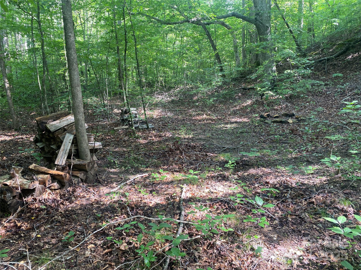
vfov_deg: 53.1
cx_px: 180
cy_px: 135
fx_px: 271
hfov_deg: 67.3
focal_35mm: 26
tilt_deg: -11.0
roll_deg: +0.2
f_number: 1.8
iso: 125
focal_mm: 4.25
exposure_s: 1/81
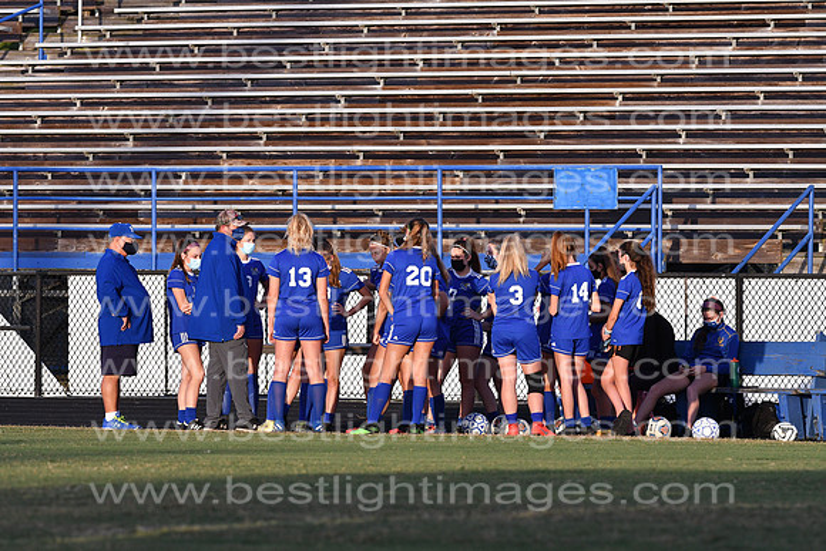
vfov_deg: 3.1
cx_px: 413
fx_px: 10327
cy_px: 276
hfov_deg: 4.6
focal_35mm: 450
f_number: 5.6
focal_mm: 300
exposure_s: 1/2500
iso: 800
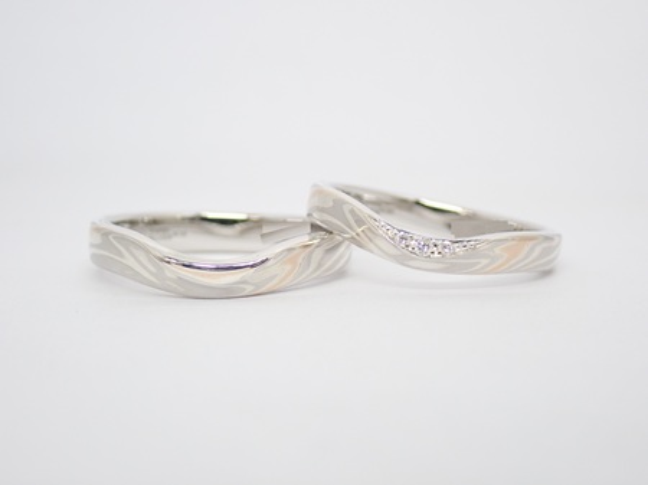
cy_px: 242
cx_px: 324
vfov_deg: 19.1
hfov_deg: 25.3
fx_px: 1441
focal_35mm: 77
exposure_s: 1/100
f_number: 4.1
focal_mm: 13.65
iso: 200
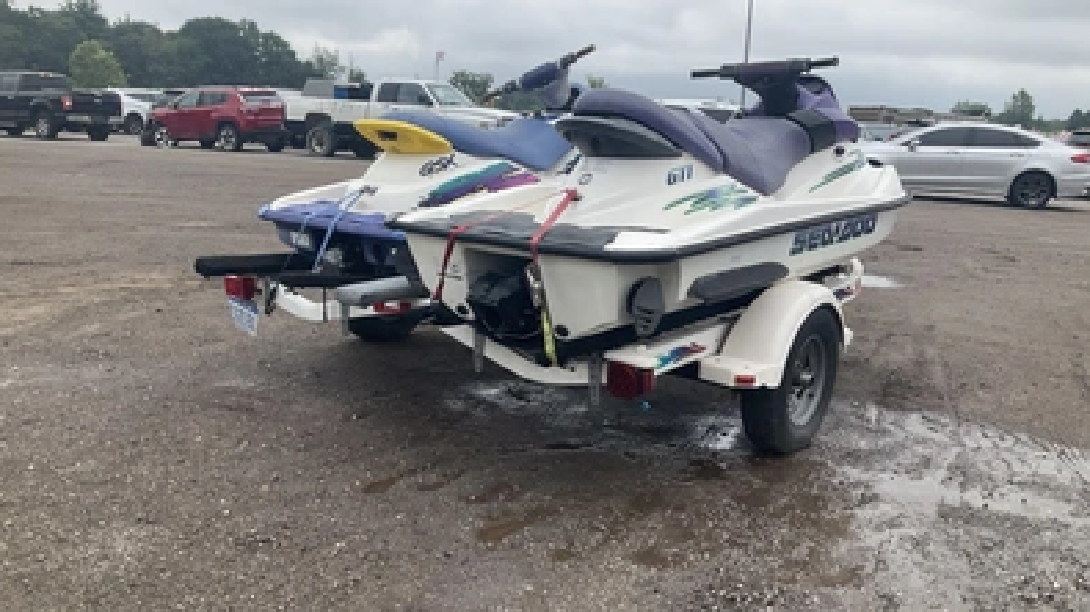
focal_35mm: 32
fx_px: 925
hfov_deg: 61.0
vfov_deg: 36.6
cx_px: 544
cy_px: 325
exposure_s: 1/770
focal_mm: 3
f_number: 1.8
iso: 25
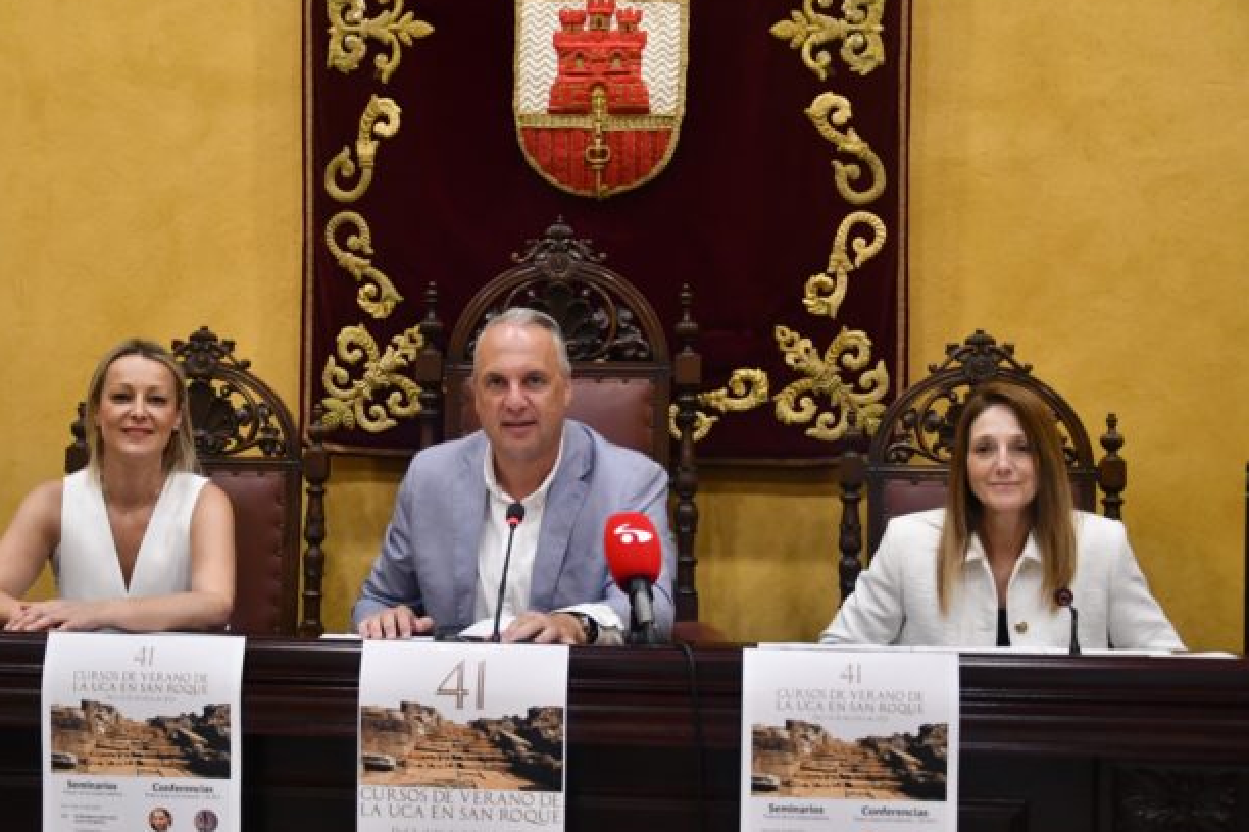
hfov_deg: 34.4
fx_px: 2012
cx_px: 543
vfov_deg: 23.4
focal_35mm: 58
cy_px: 443
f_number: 4.2
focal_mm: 34
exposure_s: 1/100
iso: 3200
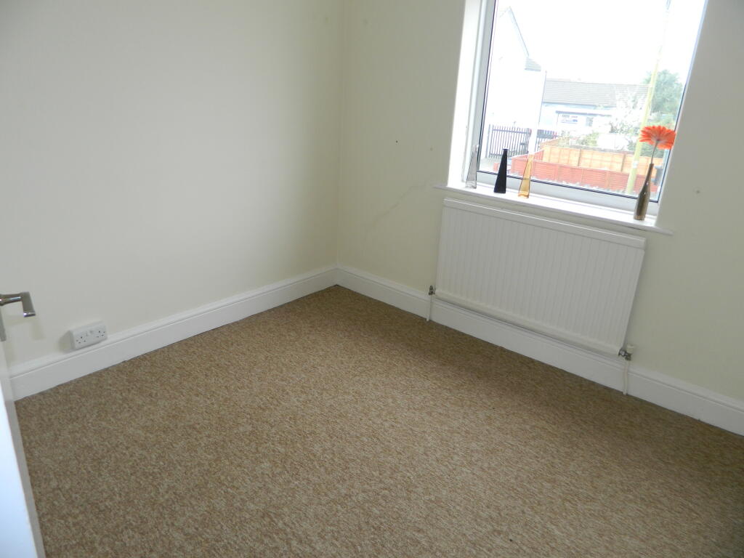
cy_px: 279
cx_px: 372
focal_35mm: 25
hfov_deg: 69.4
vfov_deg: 54.9
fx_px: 537
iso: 80
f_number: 3.1
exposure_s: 1/30
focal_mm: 4.5
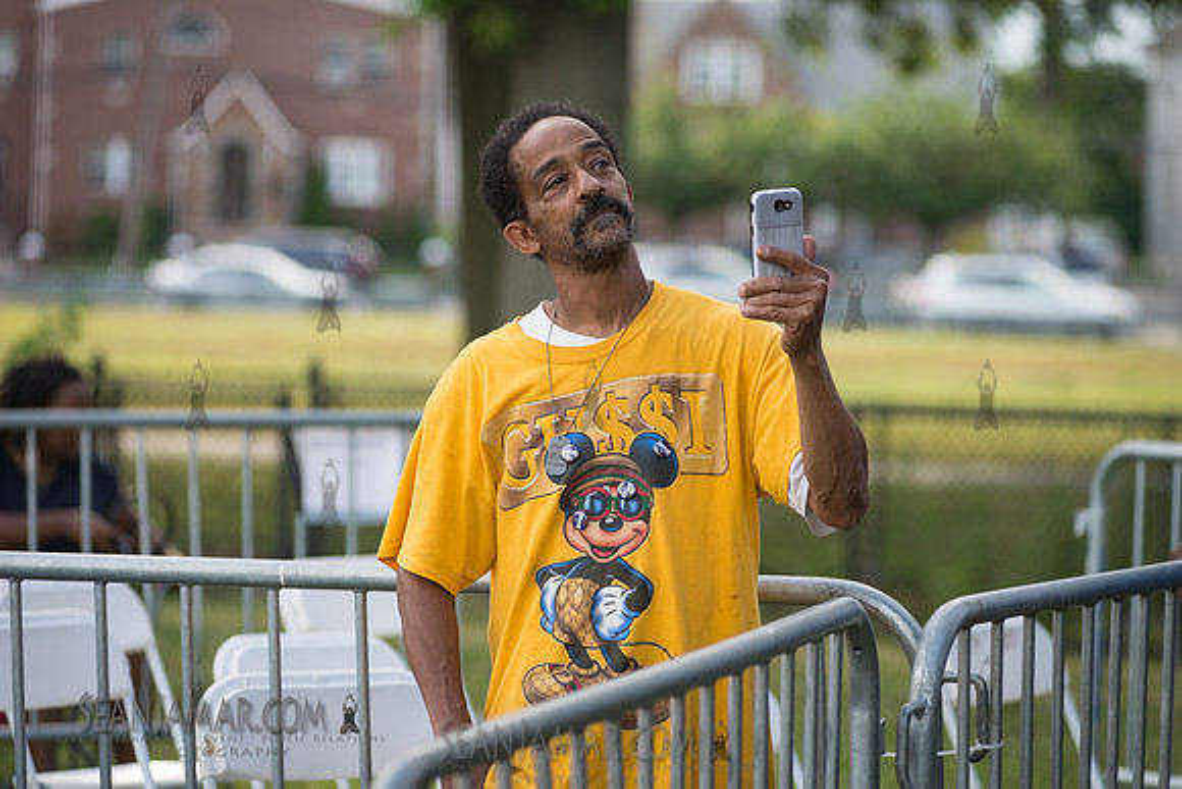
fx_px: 5090
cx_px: 591
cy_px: 394
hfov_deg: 13.2
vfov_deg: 8.9
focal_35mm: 155
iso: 320
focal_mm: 155
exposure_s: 1/320
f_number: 5
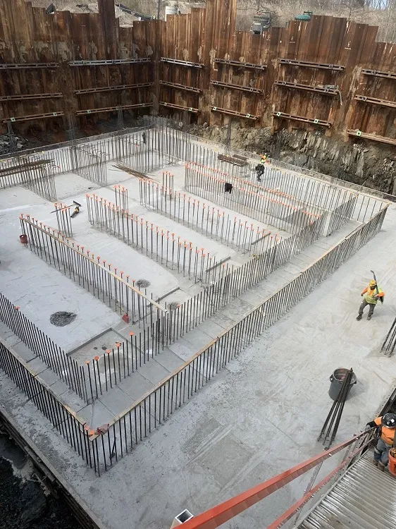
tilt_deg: -31.2
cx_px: 198
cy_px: 264
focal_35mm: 26
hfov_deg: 53.0
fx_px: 397
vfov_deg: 67.3
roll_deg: -3.4
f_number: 1.8
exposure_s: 1/1634
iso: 25
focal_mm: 4.25
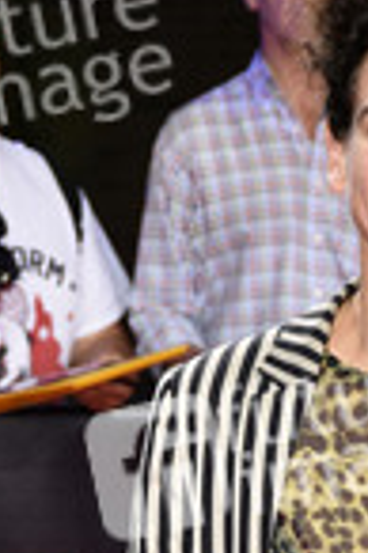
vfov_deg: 8.0
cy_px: 640
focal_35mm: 255
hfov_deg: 5.4
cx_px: 391
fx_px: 3919
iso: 400
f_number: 6.3
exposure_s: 1/160
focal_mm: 62
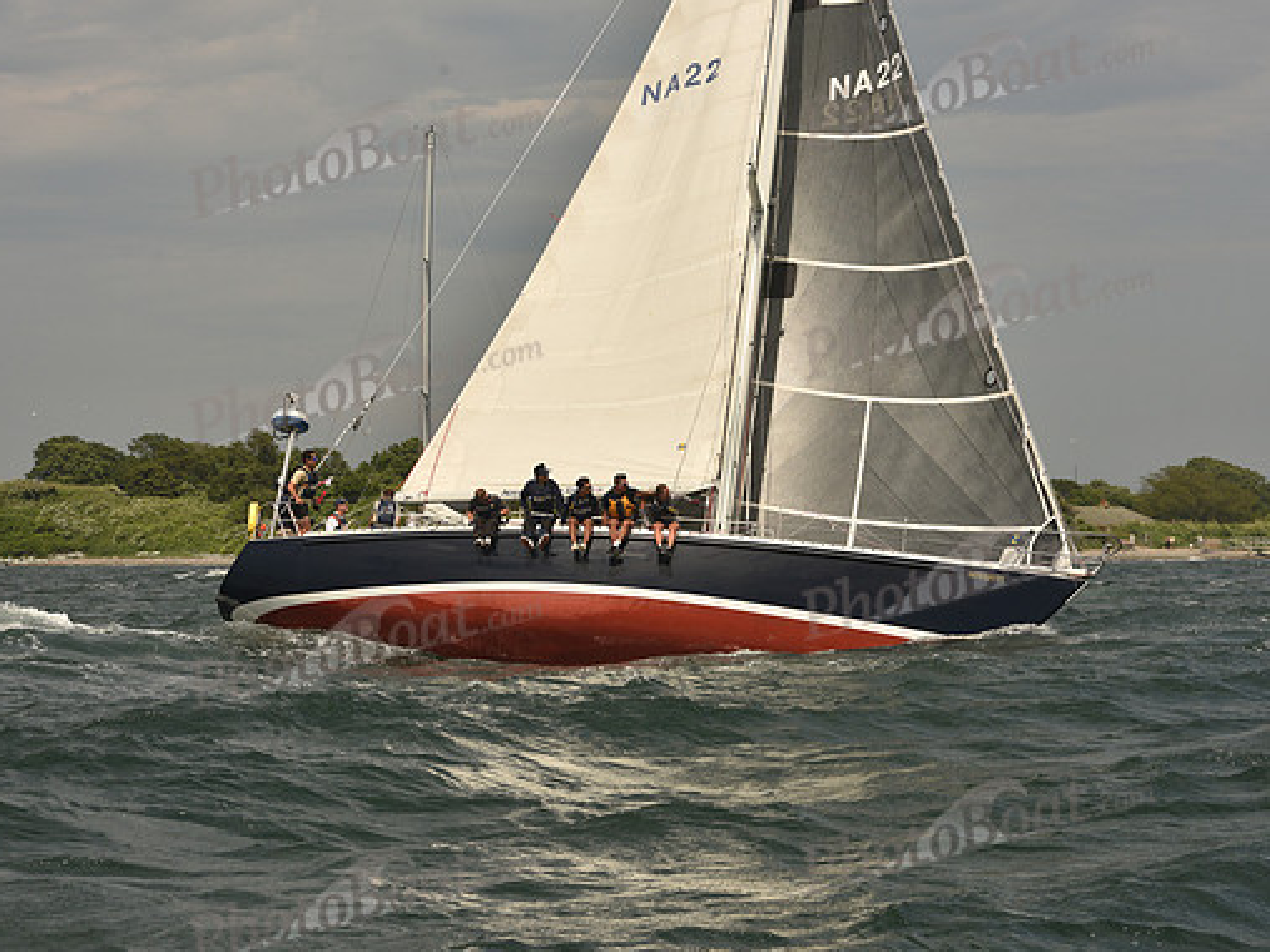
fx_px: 2824
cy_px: 480
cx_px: 674
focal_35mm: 77
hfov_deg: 25.3
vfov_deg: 19.1
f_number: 9
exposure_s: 1/640
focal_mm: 70
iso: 250
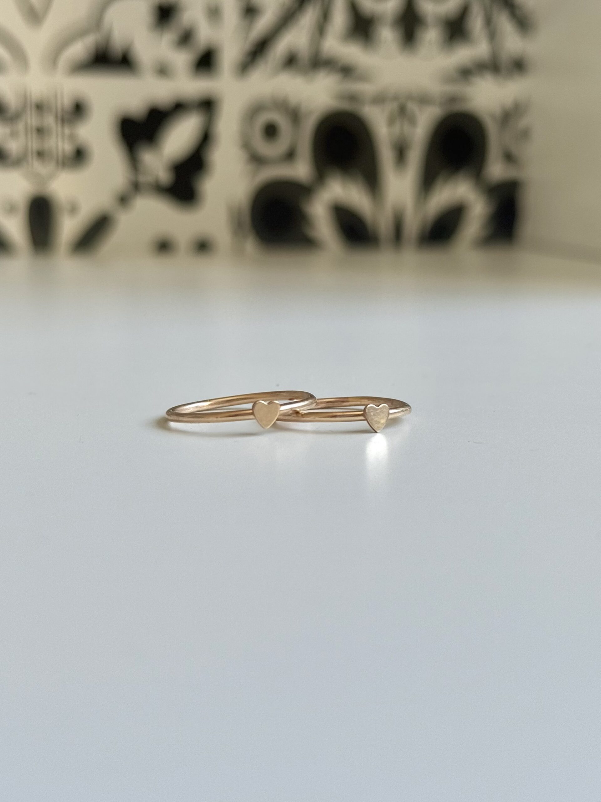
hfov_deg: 30.3
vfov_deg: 39.7
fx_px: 1111
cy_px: 401
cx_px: 300
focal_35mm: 48
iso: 64
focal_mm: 6.76
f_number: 1.78
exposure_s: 1/254
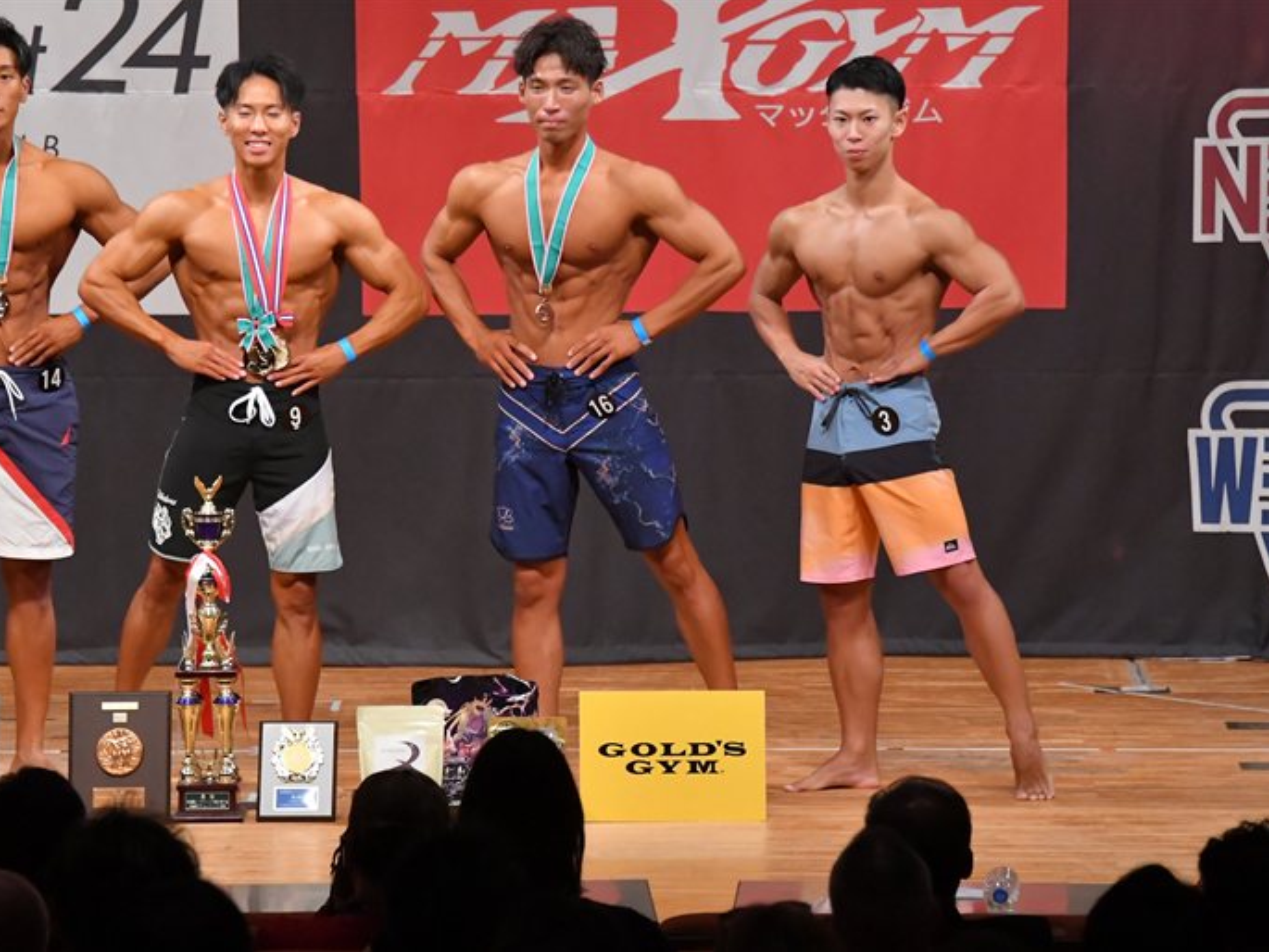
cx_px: 586
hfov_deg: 7.6
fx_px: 9570
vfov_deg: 5.7
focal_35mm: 261
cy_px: 476
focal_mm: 160
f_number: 5.6
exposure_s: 1/400
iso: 7200
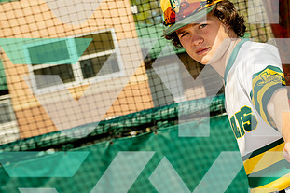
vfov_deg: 16.2
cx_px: 233
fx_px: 676
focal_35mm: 84
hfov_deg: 23.8
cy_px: 88
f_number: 4.5
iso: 100
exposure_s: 1/250
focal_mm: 45
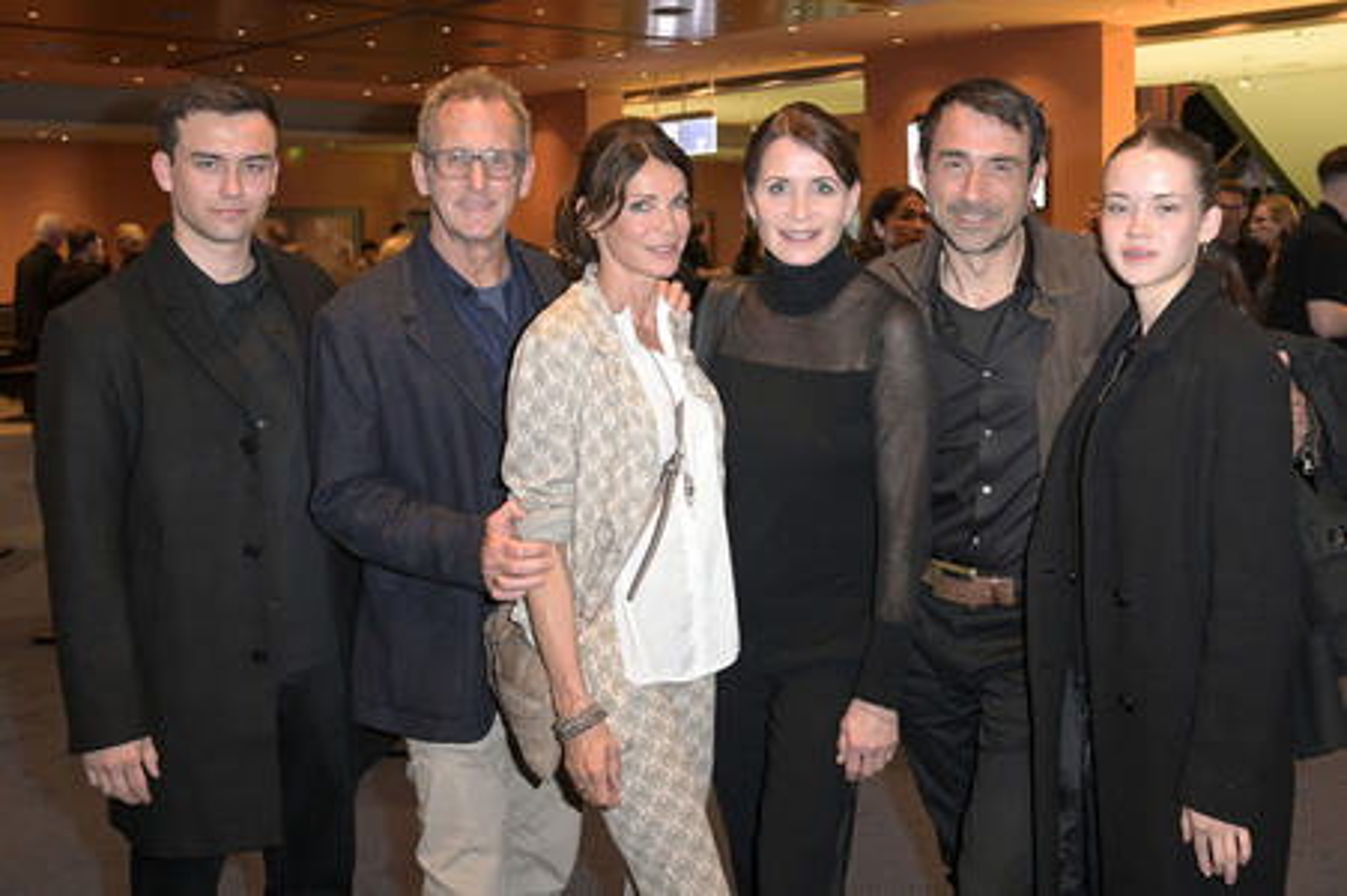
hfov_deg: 58.8
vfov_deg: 41.1
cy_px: 448
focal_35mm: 32
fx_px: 1196
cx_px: 674
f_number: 6.3
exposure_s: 1/60
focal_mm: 32
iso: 4000
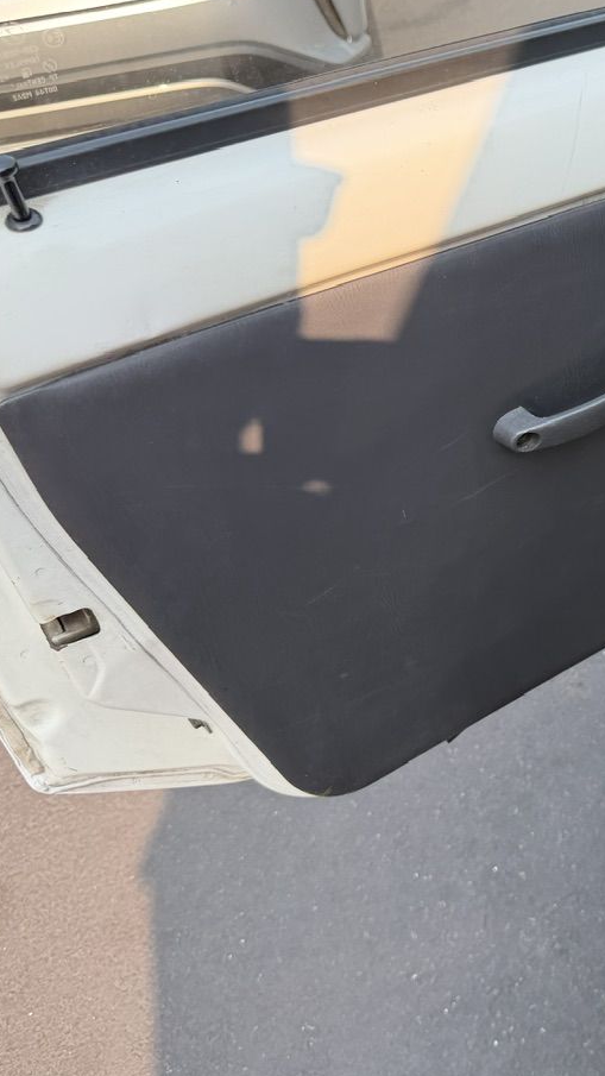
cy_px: 520
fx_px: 1055
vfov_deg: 54.0
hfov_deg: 29.4
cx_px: 638
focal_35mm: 37
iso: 100
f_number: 1.78
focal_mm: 6.76
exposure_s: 1/715
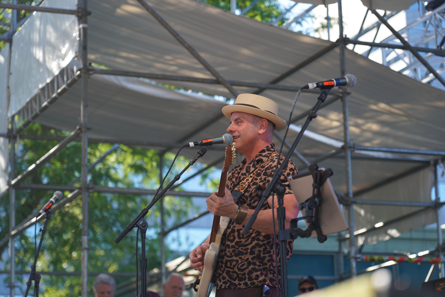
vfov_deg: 13.0
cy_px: 148
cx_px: 222
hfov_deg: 19.5
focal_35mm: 105
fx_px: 1298
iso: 100
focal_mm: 105
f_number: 4
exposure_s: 1/160
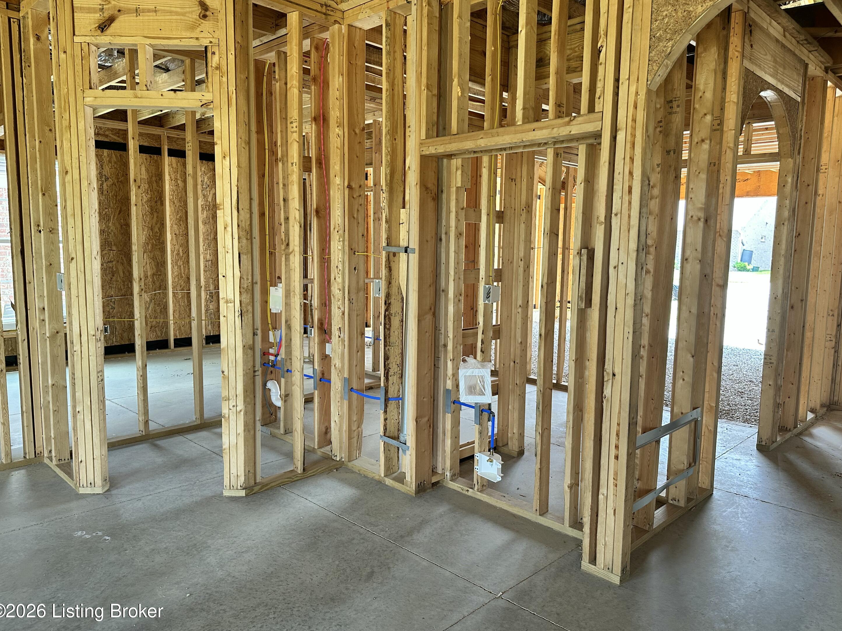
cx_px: 429
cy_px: 312
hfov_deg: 69.4
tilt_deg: -6.5
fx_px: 608
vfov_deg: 54.9
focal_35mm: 25
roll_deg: -1.6
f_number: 1.78
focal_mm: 6.86
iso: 200
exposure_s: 1/121
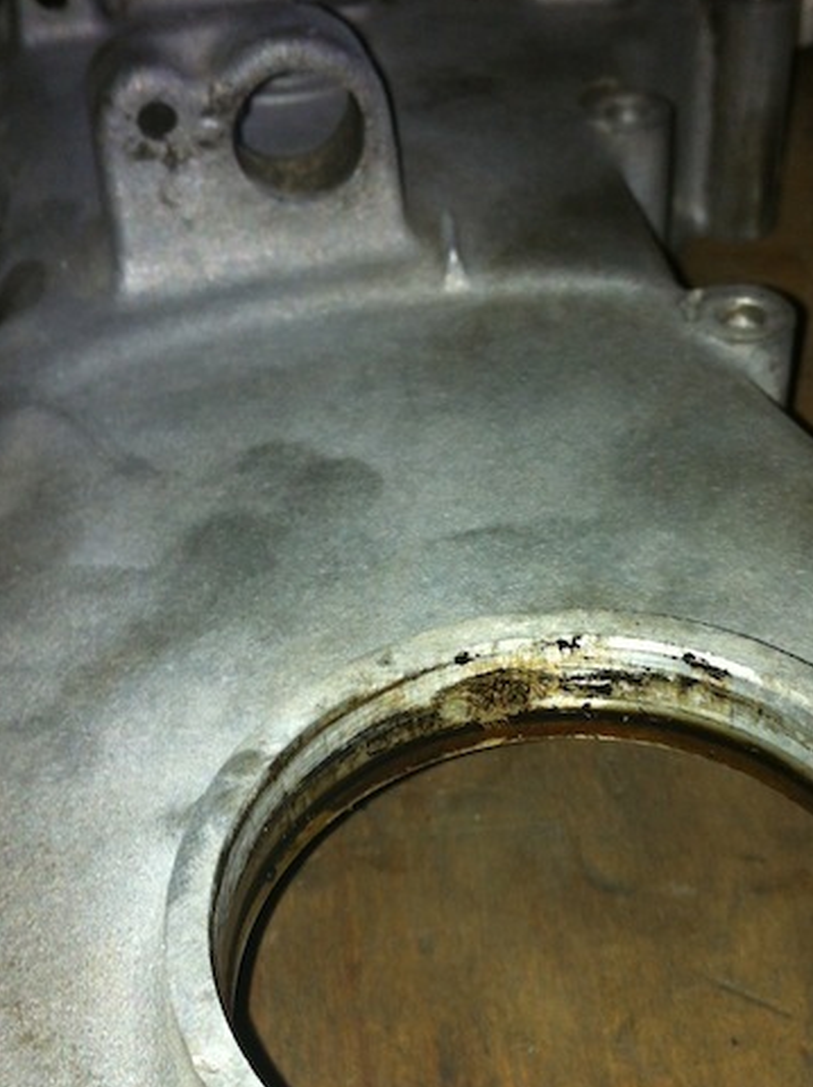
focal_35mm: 56
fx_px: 1757
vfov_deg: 34.0
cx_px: 525
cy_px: 745
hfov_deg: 25.9
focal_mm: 3.85
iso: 80
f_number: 2.8
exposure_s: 1/25
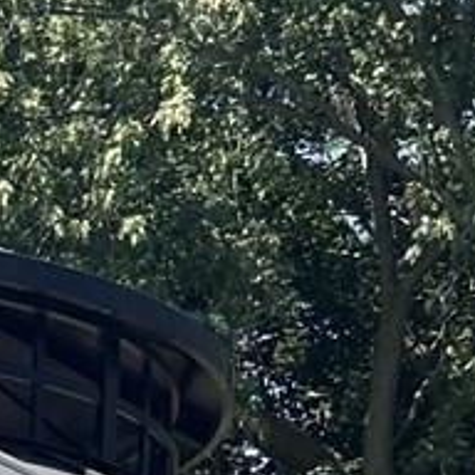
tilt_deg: -6.8
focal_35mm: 170
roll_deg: -2.7
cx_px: -398
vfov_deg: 8.3
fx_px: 2639
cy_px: 1526
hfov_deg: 9.7
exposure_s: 1/2110
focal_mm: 6.86
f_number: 1.78
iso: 80
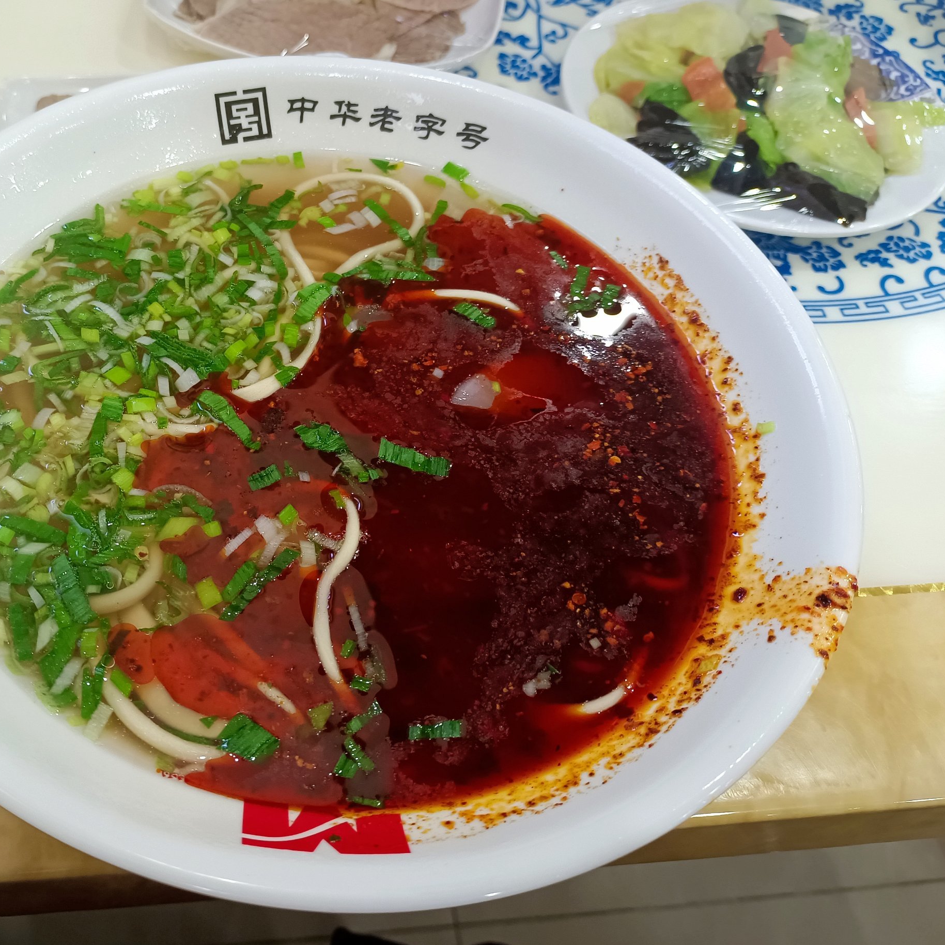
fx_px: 1019
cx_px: 268
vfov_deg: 49.7
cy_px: 429
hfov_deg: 48.3
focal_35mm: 33
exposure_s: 1/50
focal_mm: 4.71
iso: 920
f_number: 1.79
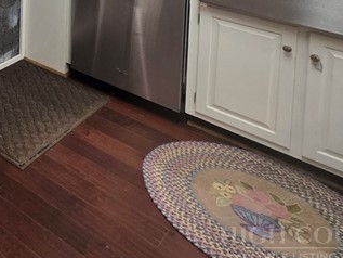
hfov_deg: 31.7
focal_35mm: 42
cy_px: -122
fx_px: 416
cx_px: -123
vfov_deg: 26.0
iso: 160
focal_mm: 2.2
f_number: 1.9
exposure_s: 1/120
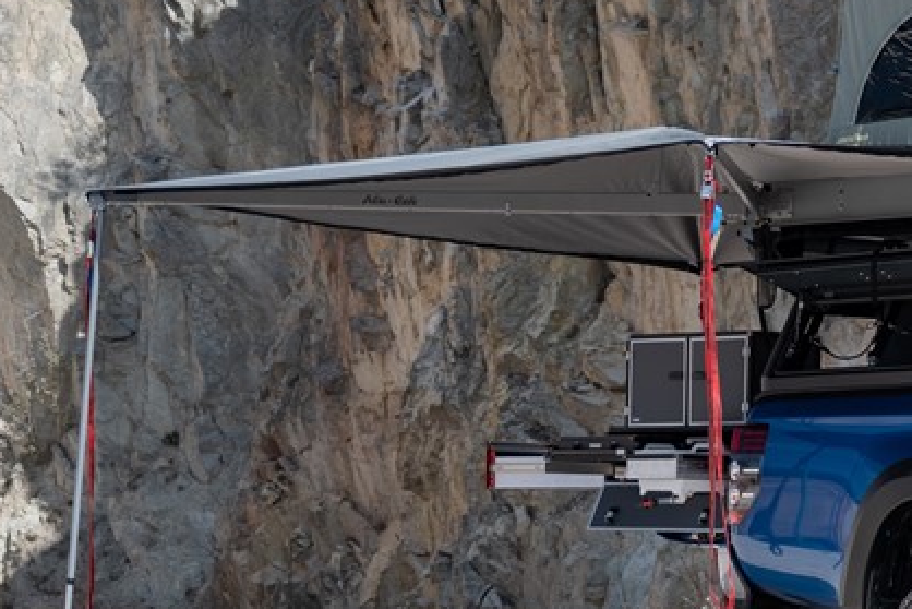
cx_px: 1634
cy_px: 261
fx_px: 4460
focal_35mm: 176
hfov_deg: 10.9
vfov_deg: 7.8
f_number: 2.8
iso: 100
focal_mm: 46
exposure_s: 1/1250
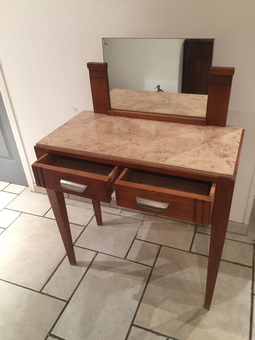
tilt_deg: -31.8
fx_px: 285
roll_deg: +3.8
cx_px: 128
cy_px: 170
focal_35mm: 29
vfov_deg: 61.7
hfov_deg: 48.2
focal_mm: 4.15
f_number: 2.2
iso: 125
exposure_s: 1/10
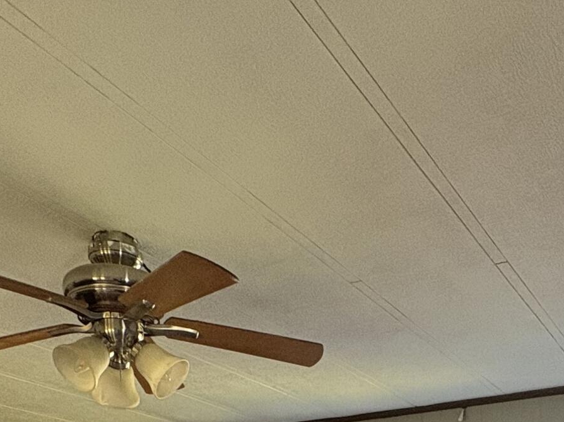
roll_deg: +2.2
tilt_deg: -4.8
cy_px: 664
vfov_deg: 23.4
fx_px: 766
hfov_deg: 39.9
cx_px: 379
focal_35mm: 47
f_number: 2.2
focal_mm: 2.22
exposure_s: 1/99
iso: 160
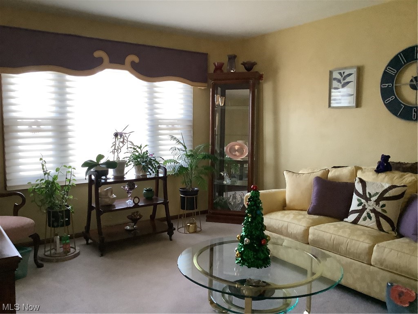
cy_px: 157
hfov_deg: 58.4
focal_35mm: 31
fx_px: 374
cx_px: 209
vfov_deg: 45.4
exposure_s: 1/40
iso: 400
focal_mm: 3.3
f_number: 2.4
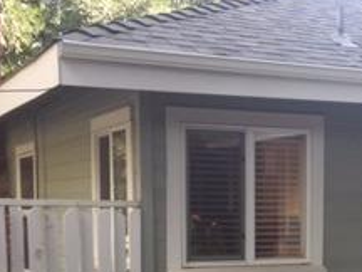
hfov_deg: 21.9
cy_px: 309
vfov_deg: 16.6
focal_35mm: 86
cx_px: 360
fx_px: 899
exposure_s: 1/120
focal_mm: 4.15
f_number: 2.2
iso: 40
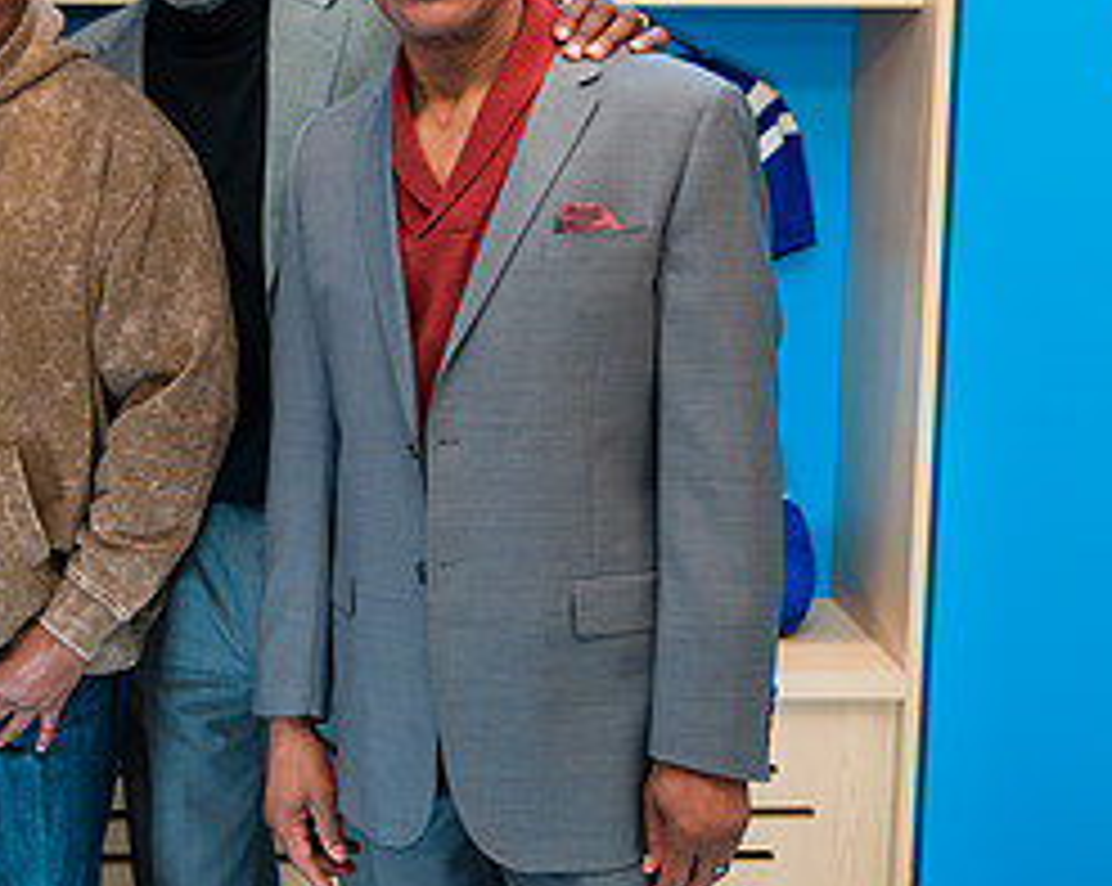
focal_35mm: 64
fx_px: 2104
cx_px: 221
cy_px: 216
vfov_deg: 23.5
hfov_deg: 28.9
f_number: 4
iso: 500
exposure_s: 1/200
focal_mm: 29
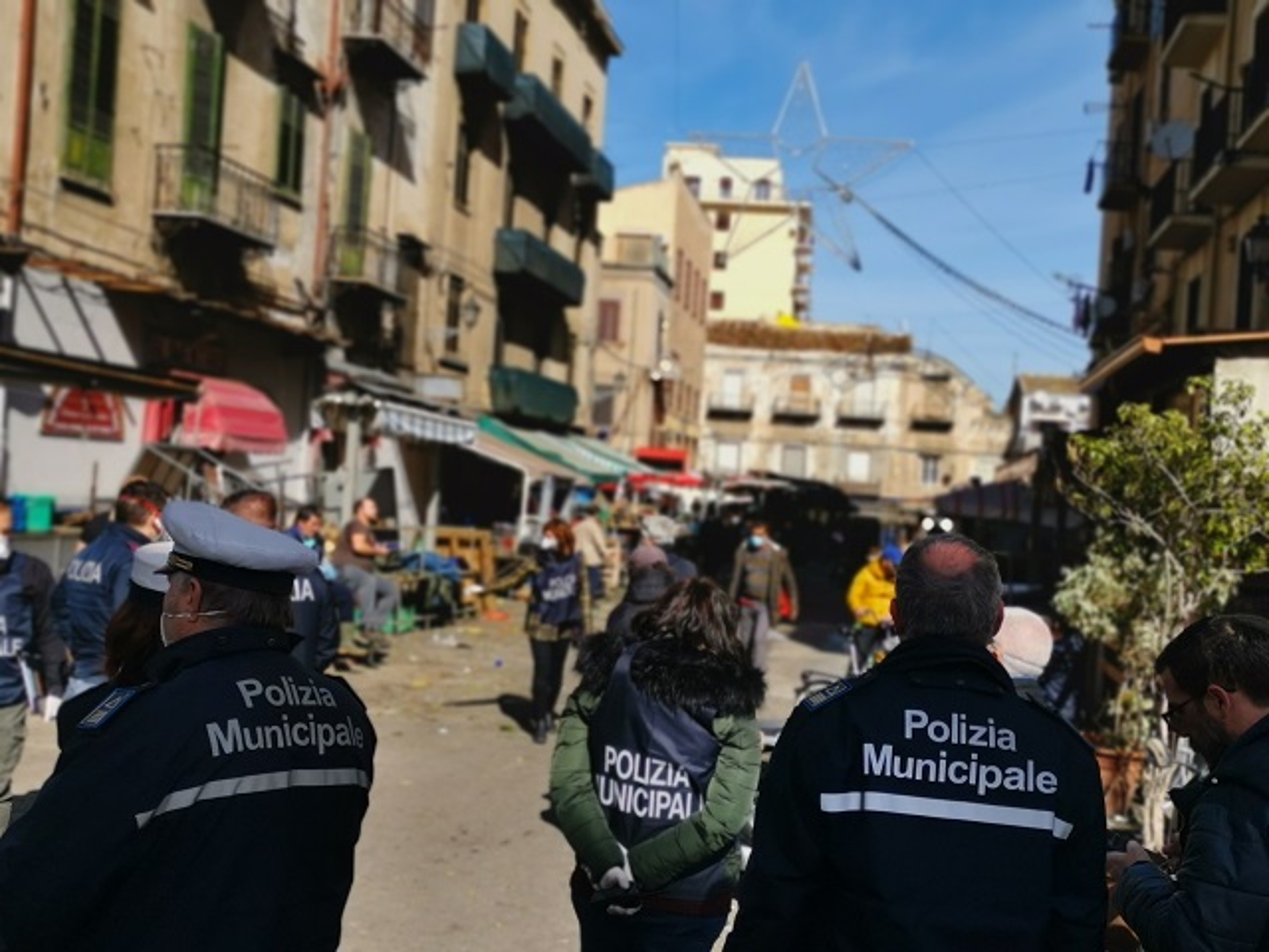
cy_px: 476
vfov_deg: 35.1
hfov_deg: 45.8
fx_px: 1503
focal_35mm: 41
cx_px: 634
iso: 50
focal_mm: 5.58
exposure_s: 1/2985
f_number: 1.8
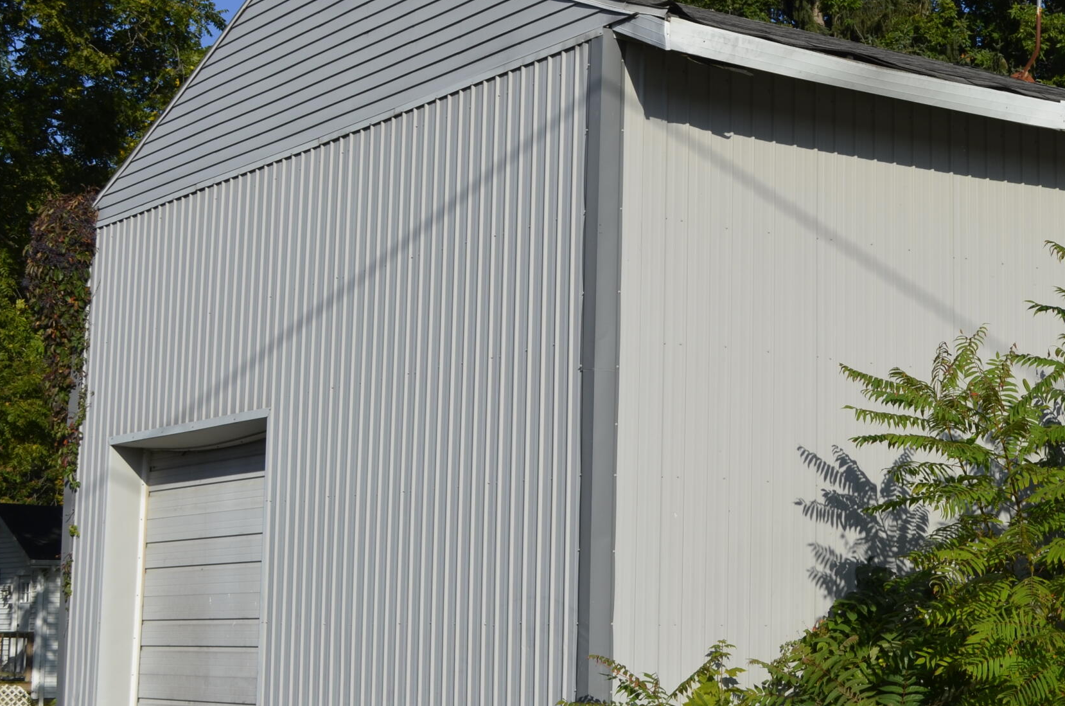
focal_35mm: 76
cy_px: 358
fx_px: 2244
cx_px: 905
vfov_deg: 17.9
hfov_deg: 26.0
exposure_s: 1/320
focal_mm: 28
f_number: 9
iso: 100
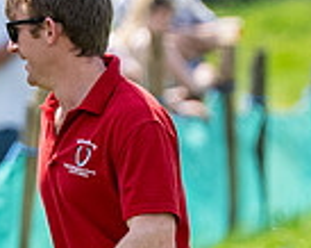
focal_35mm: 1644
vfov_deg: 0.9
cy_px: 296
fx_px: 15100
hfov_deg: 1.2
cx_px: -11
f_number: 2.8
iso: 400
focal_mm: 185
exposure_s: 1/4000
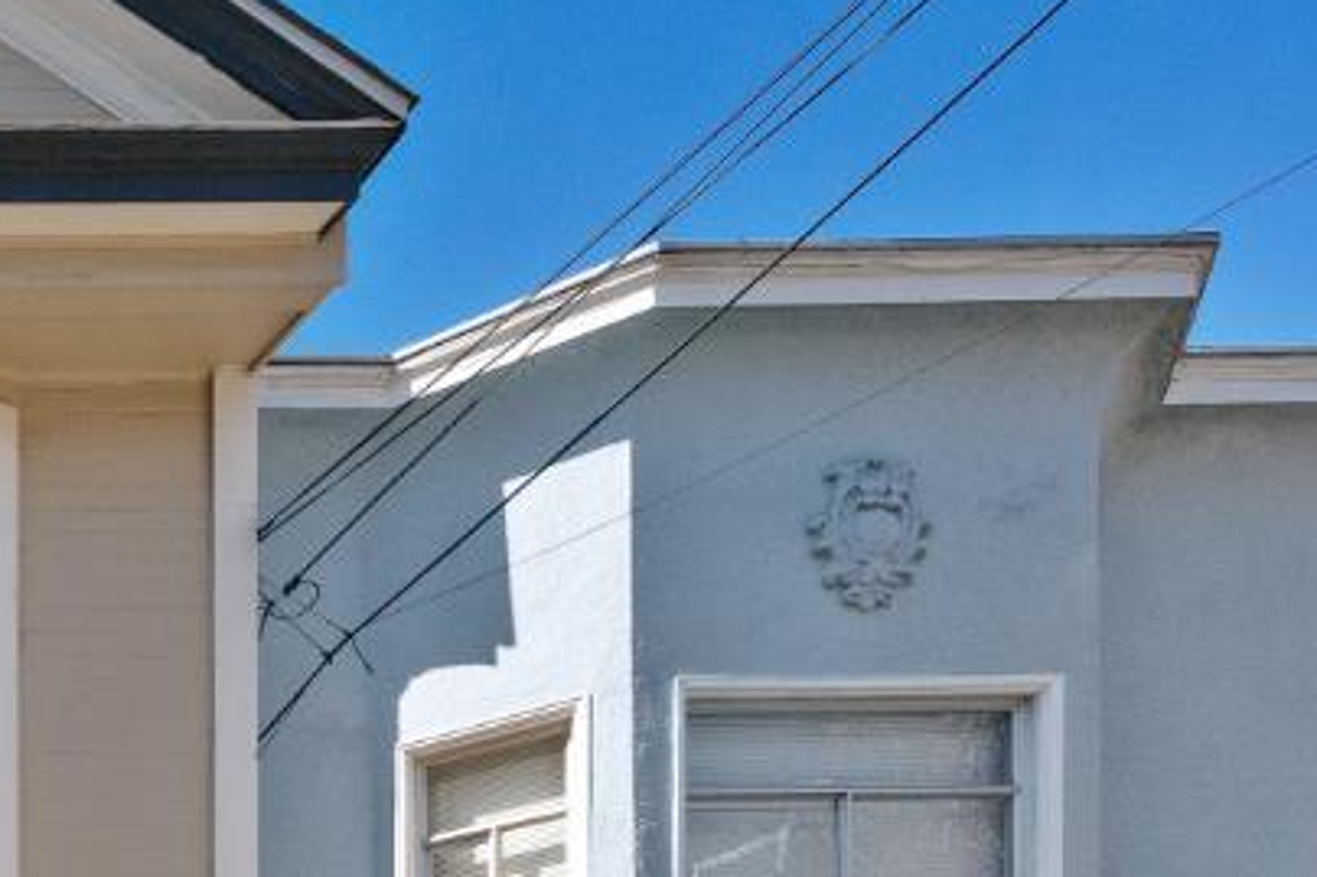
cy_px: 838
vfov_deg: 25.0
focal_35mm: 52
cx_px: -828
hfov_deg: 24.9
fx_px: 1901
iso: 400
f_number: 10
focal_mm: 14
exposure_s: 1/800
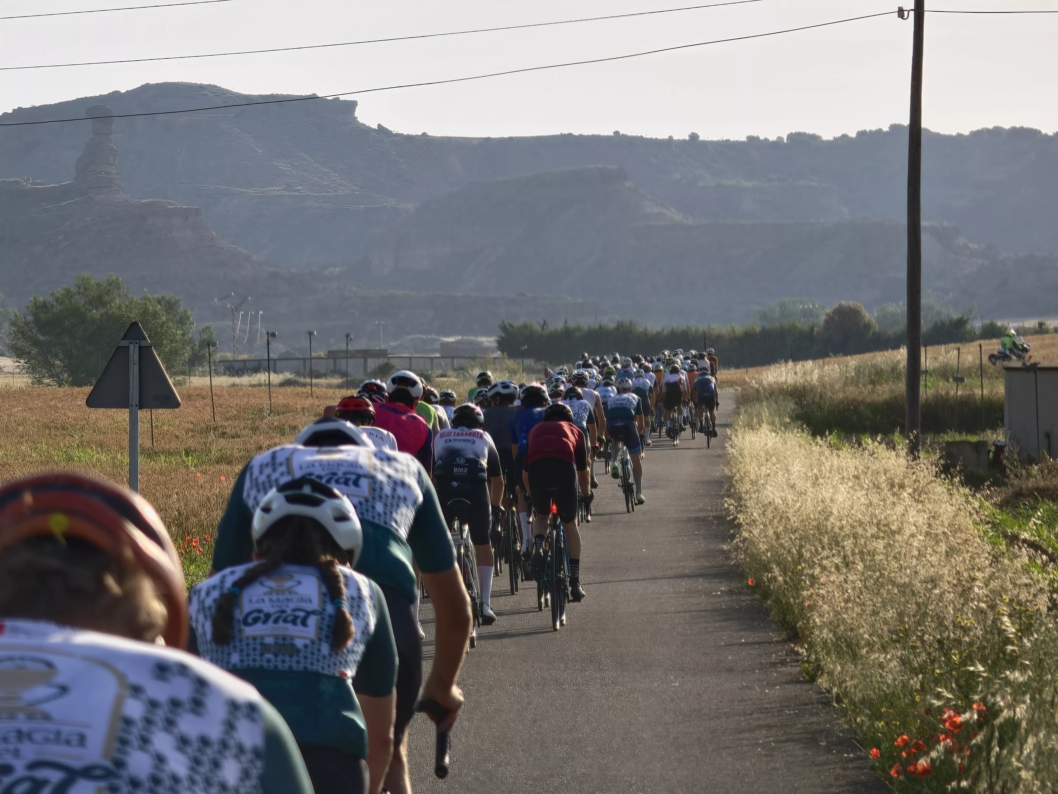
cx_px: 529
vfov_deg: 6.5
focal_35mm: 230
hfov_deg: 8.6
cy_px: 397
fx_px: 7030
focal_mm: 34.8
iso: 64
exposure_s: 1/200
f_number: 3.5
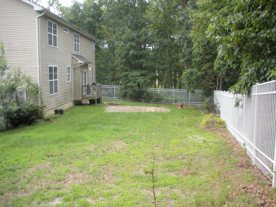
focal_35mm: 35
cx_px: 138
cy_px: 104
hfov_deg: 52.6
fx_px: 279
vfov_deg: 40.7
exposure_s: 1/100
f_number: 3.5
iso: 64
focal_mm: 6.3
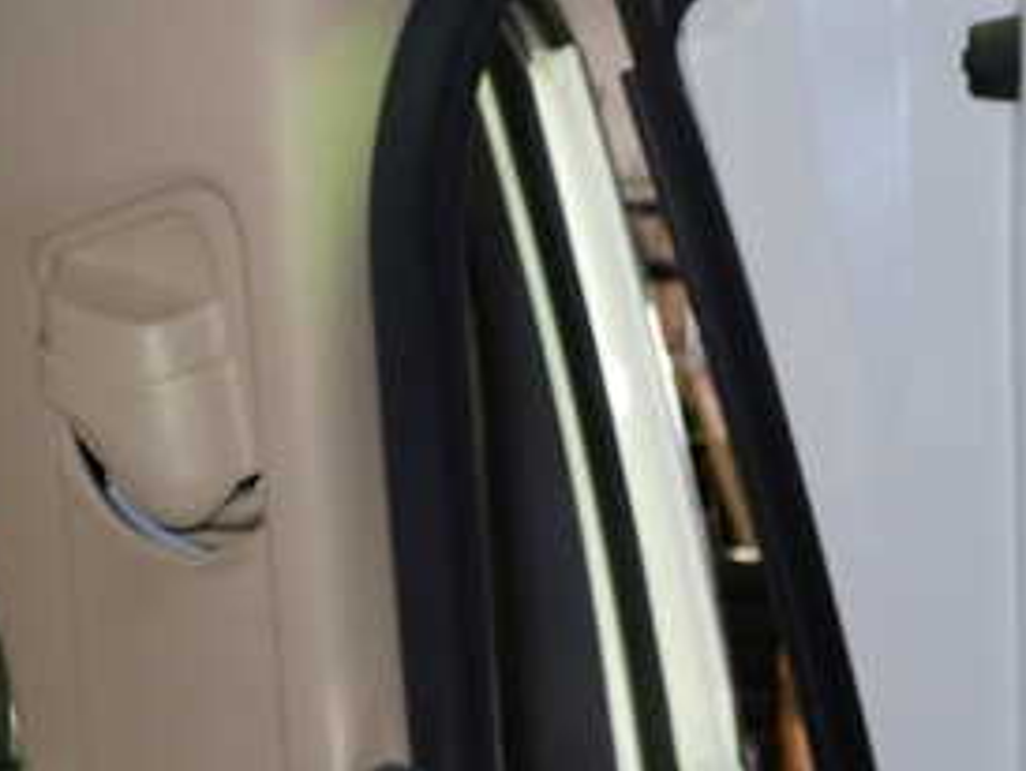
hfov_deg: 27.6
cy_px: 539
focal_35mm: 70
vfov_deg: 20.9
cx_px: 359
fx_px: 2077
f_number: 2.4
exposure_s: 1/30
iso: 200
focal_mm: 5.79
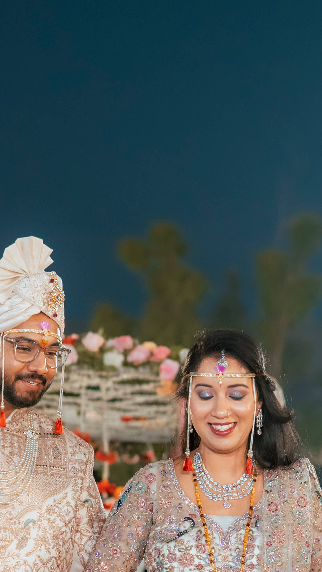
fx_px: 1715
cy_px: 520
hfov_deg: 10.7
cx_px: 202
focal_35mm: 113
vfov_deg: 18.6
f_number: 1.6
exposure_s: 1/320
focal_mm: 35
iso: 1250
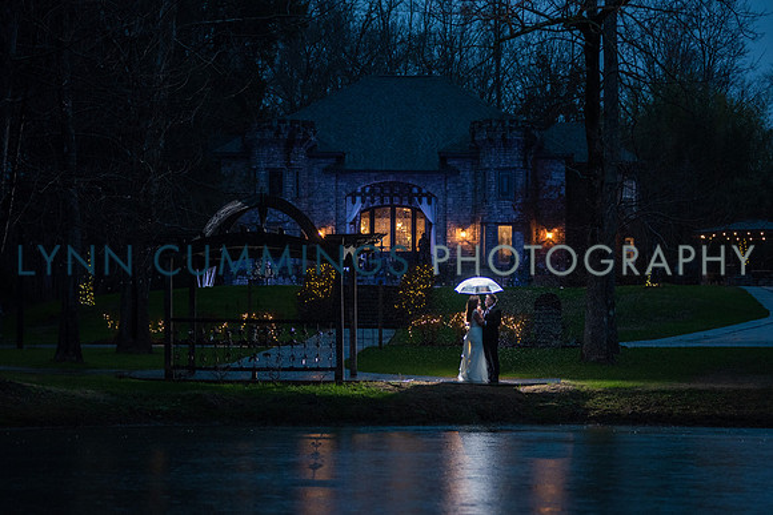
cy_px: 271
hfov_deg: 16.1
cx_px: 387
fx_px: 2740
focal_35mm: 128
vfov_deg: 10.8
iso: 1250
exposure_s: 1/160
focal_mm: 120
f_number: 2.8
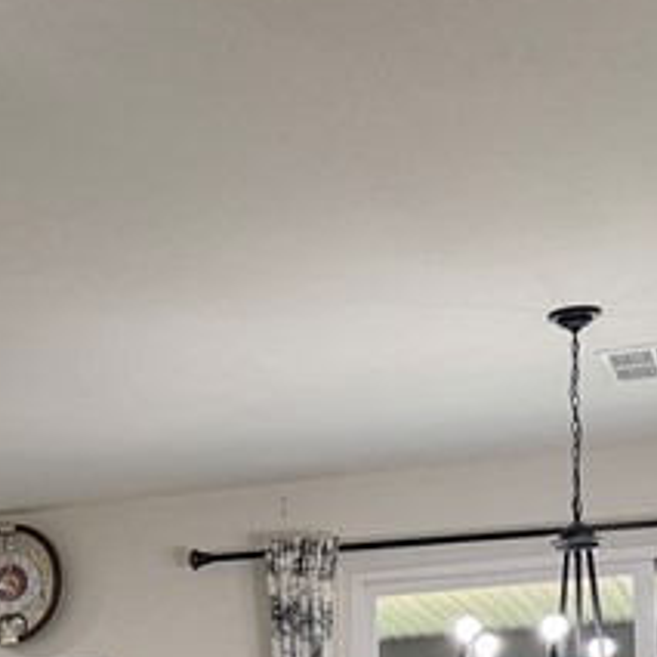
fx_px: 2190
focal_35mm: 102
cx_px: -395
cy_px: 891
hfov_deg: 15.4
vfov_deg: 16.0
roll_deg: +0.0
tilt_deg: +0.4
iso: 160
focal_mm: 6.76
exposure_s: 1/143
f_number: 1.78
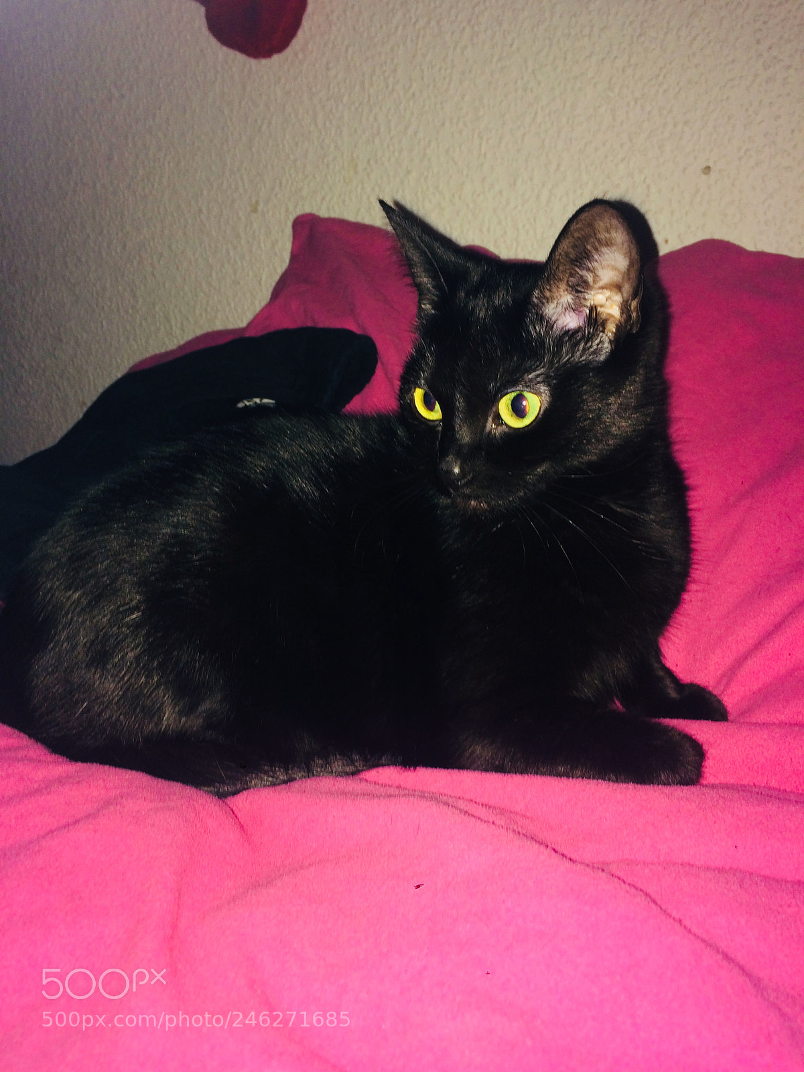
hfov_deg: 48.2
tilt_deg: -18.5
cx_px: 402
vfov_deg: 61.7
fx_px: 898
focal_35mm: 29
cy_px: 536
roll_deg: +0.6
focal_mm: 4.15
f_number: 2.2
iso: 32
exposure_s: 1/21
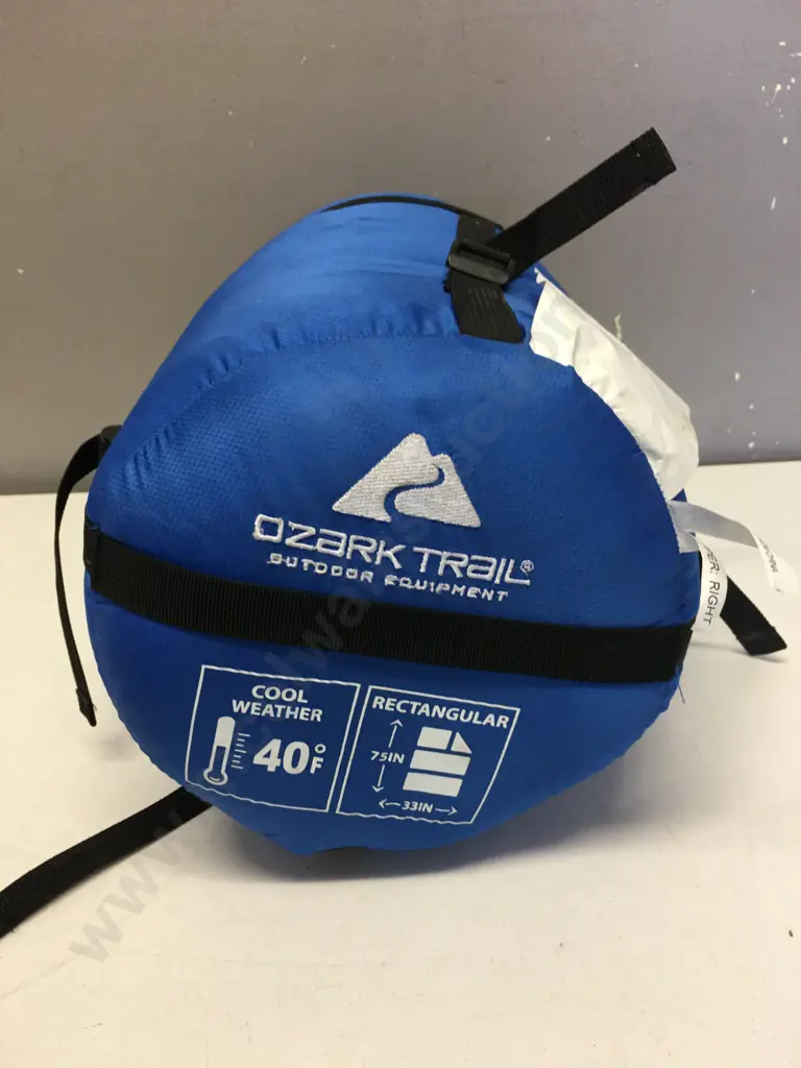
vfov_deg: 61.7
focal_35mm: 29
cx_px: 400
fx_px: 895
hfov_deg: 48.2
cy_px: 534
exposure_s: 1/33
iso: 50
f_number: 2.2
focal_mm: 4.15
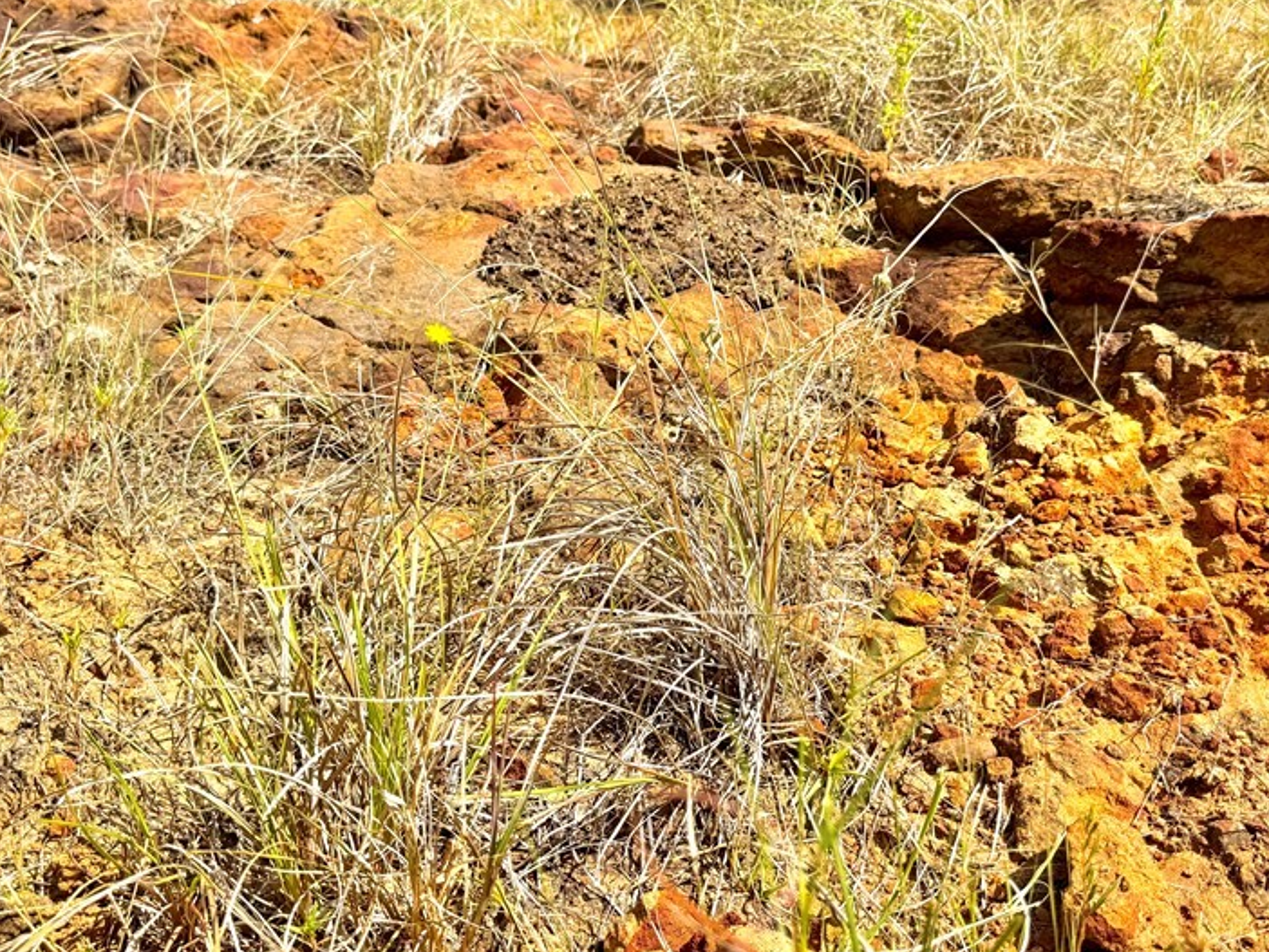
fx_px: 1284
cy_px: 396
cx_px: 665
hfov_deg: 52.6
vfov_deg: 40.6
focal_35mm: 35
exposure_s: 1/3802
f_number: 1.78
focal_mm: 6.76
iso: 80
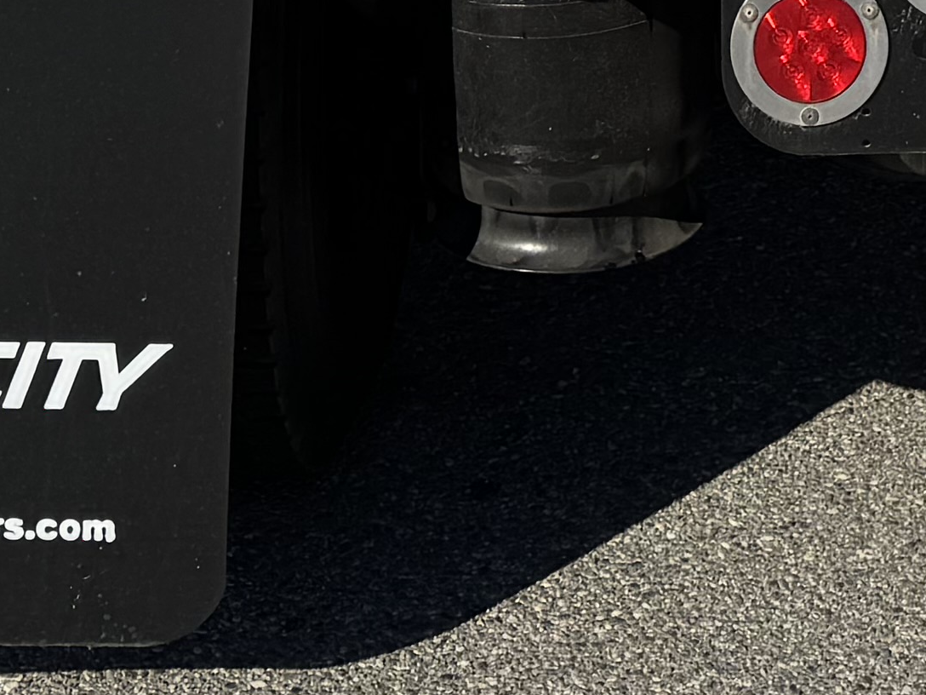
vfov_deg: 10.3
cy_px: -916
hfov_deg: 15.3
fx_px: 3371
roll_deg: -0.9
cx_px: 990
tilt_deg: -2.8
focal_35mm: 126
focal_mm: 6.76
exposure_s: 1/7937
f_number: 1.78
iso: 80
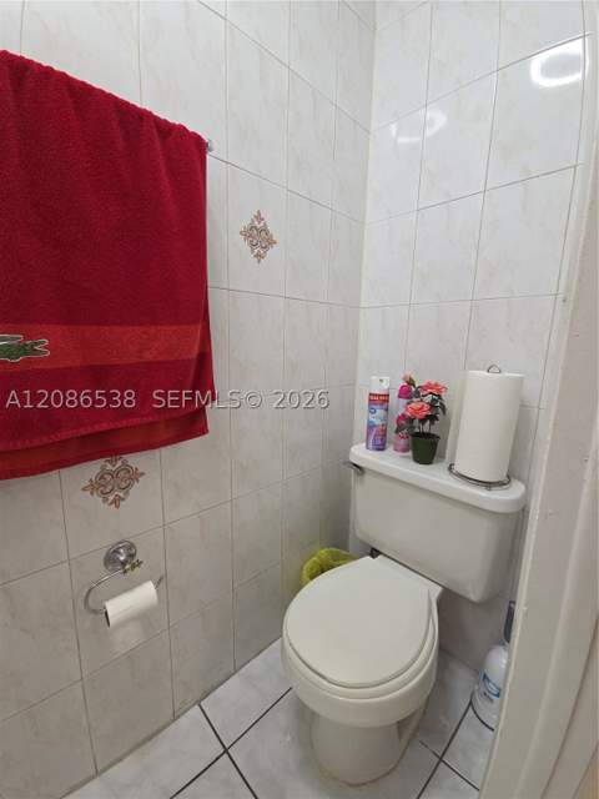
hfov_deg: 89.9
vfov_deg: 106.2
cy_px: 400
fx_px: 300
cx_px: 300
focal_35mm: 13
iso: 200
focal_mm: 2.2
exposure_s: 1/120
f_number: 2.2
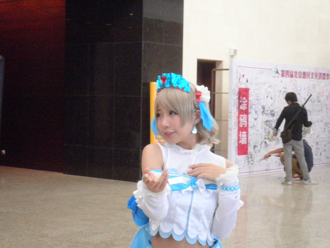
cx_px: 165
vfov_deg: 20.2
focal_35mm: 73
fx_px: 696
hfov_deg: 26.7
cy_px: 124
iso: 800
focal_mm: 13
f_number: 4.7
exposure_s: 1/60
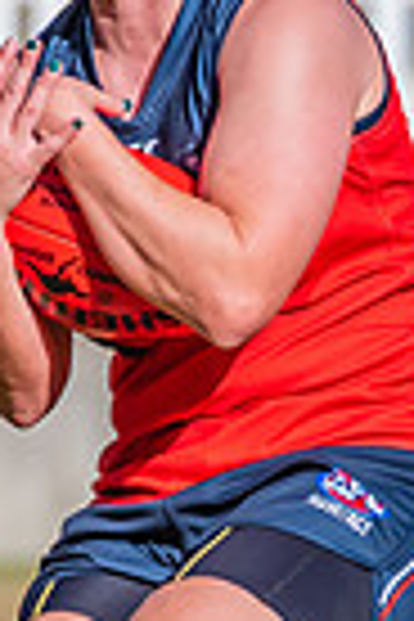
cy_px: 465
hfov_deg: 0.5
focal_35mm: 2775
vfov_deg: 0.7
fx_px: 47865
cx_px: 205
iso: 800
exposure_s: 1/1600
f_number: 11
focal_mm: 450
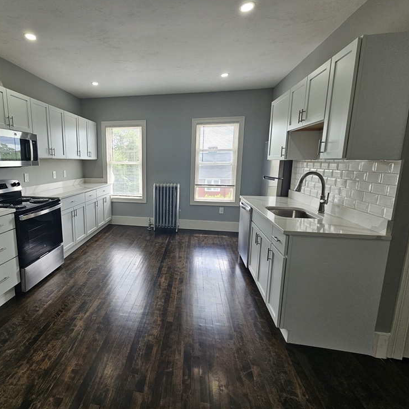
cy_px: 197
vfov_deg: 87.4
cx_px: 145
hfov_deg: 85.1
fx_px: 214
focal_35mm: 16
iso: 80
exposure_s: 1/120
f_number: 2.2
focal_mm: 2.2
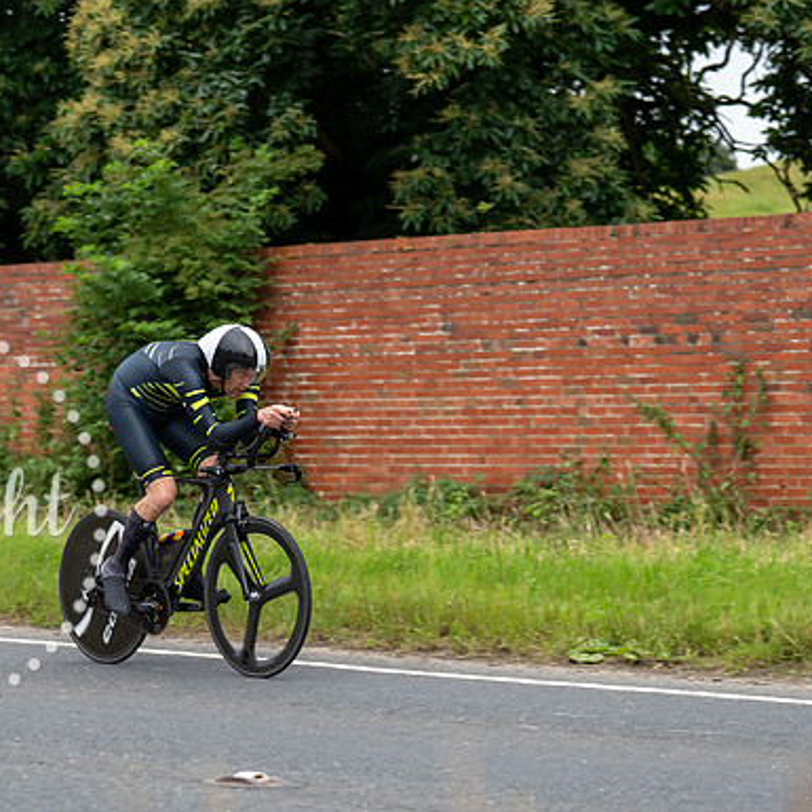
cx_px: 186
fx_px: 3344
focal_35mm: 126
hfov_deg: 13.8
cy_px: 391
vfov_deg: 13.8
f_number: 3.2
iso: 1000
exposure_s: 1/640
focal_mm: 78
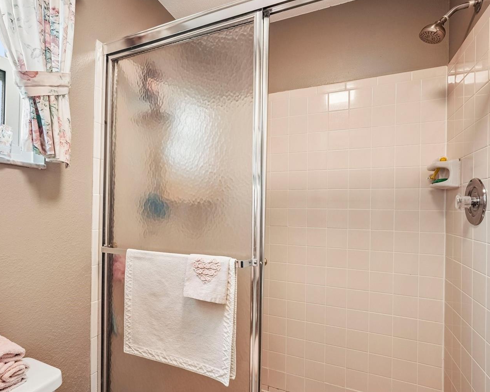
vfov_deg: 70.8
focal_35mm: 19
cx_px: 227
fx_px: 276
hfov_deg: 83.2
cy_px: 204
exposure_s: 1/13
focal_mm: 16
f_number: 8
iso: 400
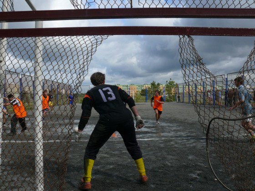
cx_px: 128
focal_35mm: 35
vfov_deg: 40.7
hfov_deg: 52.6
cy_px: 96
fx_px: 258
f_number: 6.3
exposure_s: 1/400
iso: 100
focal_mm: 7.4
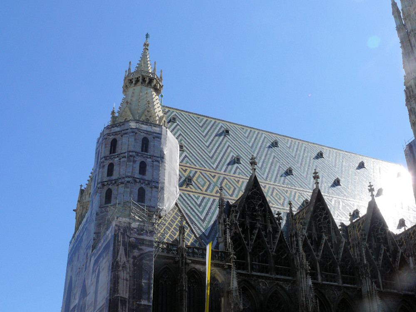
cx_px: 208
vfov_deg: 37.7
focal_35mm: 38
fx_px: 457
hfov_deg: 49.0
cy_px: 156
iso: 100
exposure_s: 1/400
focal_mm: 7.9
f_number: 6.3
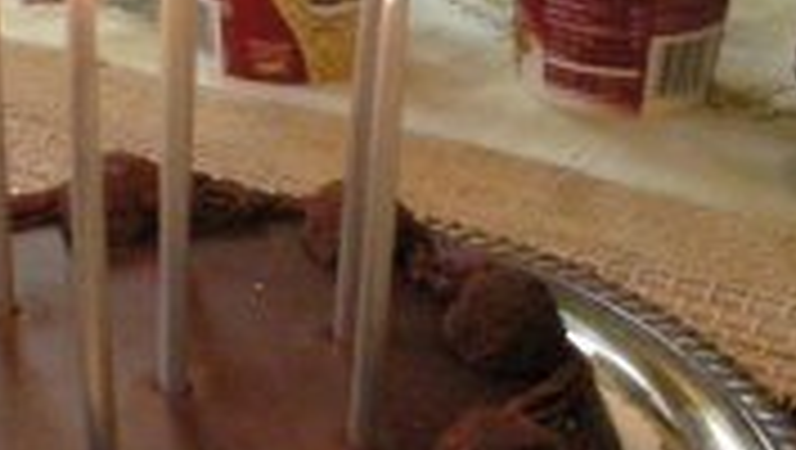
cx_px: 162
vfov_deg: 14.1
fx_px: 1817
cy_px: 238
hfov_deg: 24.3
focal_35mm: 86
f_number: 2.8
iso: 800
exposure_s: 1/62
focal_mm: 5.8
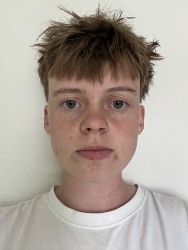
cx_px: 94
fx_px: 217
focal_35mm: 30
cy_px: 125
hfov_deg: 46.8
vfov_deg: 60.0
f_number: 2.2
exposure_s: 1/53
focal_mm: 2.71
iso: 400
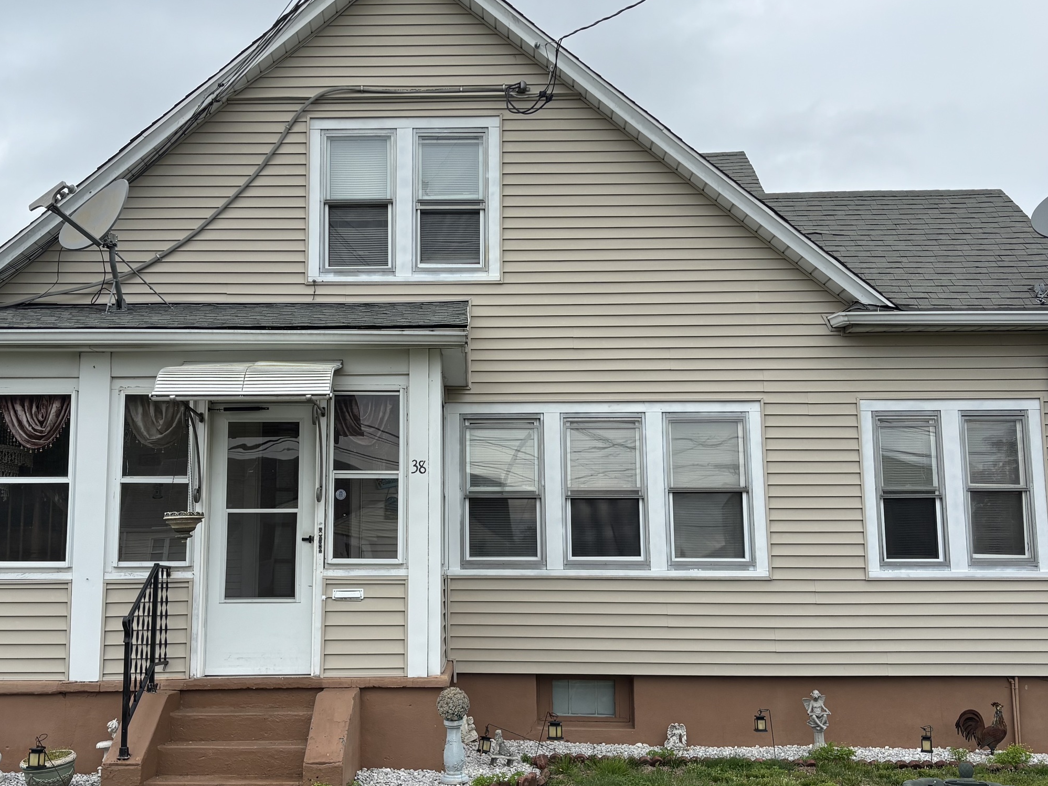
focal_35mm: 40
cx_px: 443
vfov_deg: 36.0
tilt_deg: +8.0
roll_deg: +0.0
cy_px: 412
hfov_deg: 46.6
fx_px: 1211
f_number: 1.6
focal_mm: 5.96
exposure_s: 1/1783
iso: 50
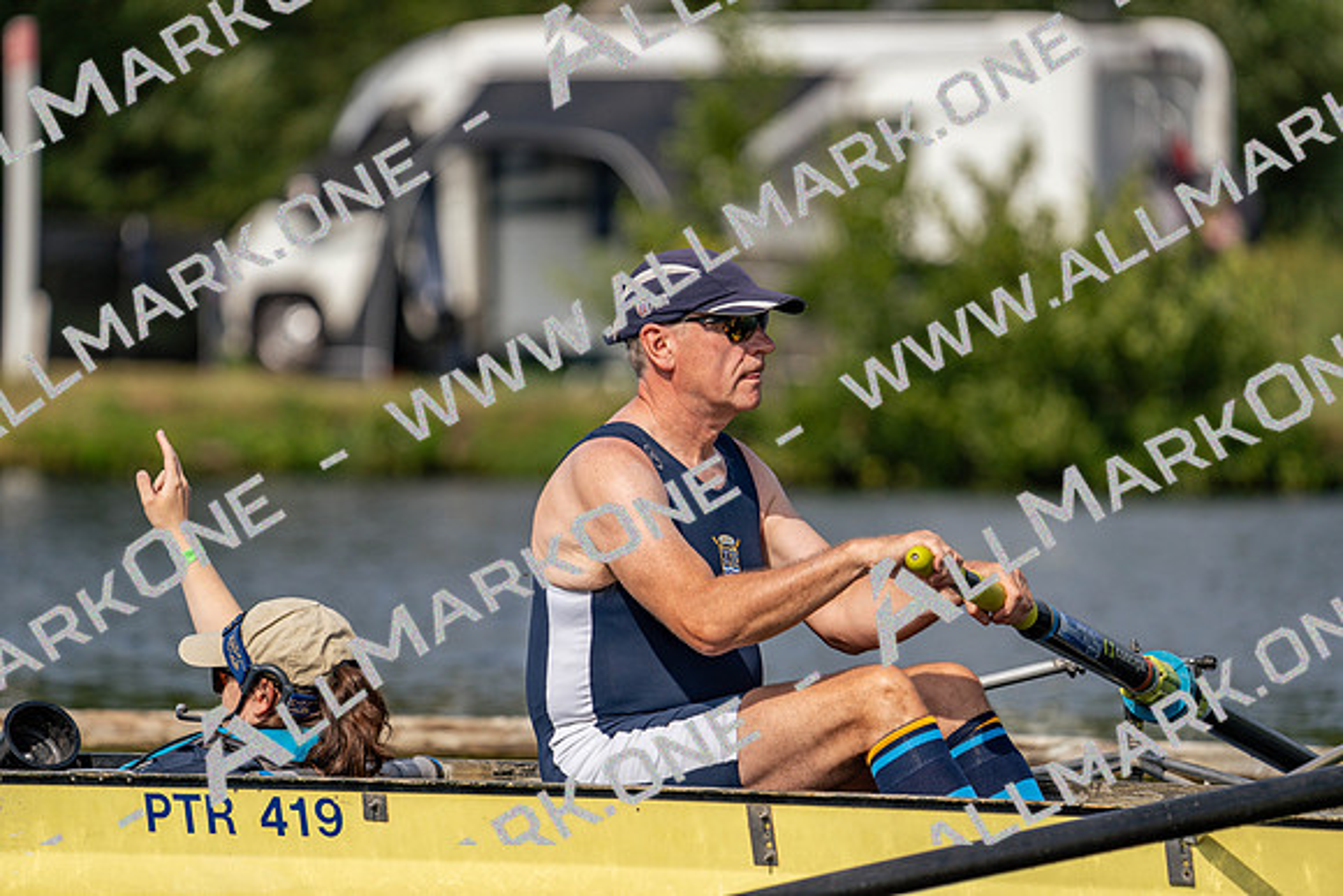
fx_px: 14813
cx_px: 672
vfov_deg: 3.5
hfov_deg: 5.2
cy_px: 448
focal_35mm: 397
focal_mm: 397
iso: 200
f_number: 6.3
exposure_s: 1/1600
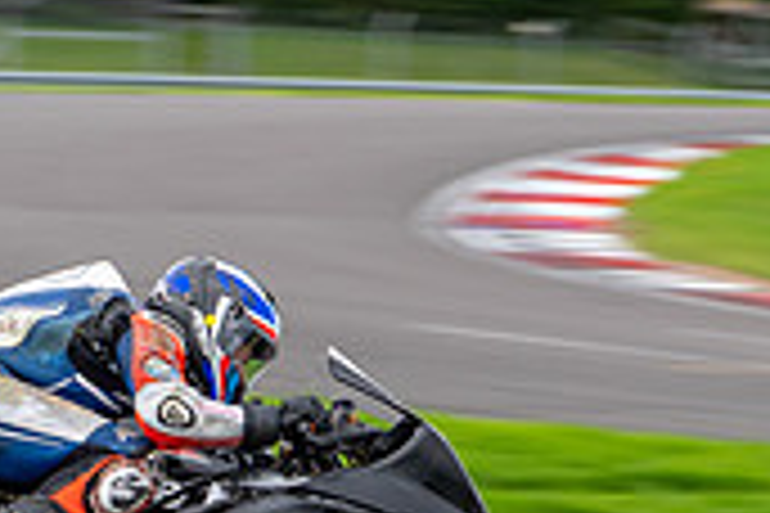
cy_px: 521
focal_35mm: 339
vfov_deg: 4.0
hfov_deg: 6.1
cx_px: -3
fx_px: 7250
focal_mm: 100
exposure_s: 1/400
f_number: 5
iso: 400
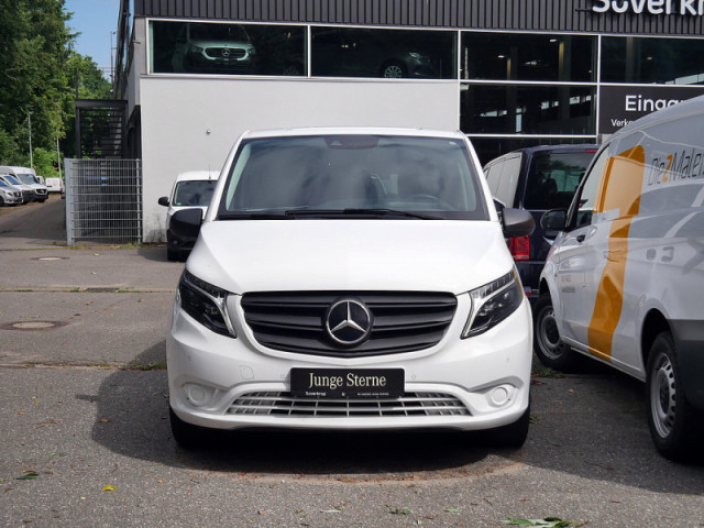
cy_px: 264
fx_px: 1017
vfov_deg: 29.1
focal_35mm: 50
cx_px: 352
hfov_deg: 38.2
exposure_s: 1/2500
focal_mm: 25
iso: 200
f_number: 4.5
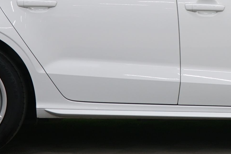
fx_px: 1174
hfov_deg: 11.2
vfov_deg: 7.4
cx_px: 212
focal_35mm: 183
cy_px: -43
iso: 400
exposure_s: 1/10
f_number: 5
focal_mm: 45
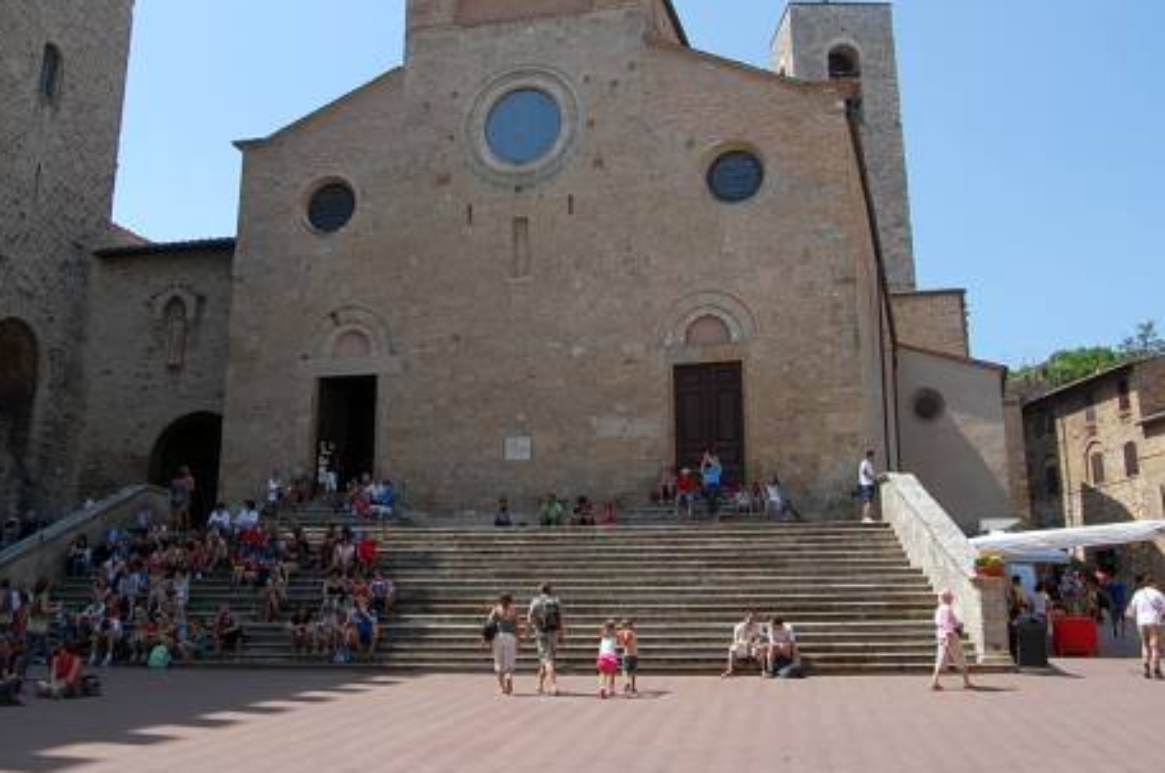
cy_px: 242
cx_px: 540
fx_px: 1260
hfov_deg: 49.6
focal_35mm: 39
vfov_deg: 33.7
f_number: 10
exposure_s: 1/250
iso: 280
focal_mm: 18
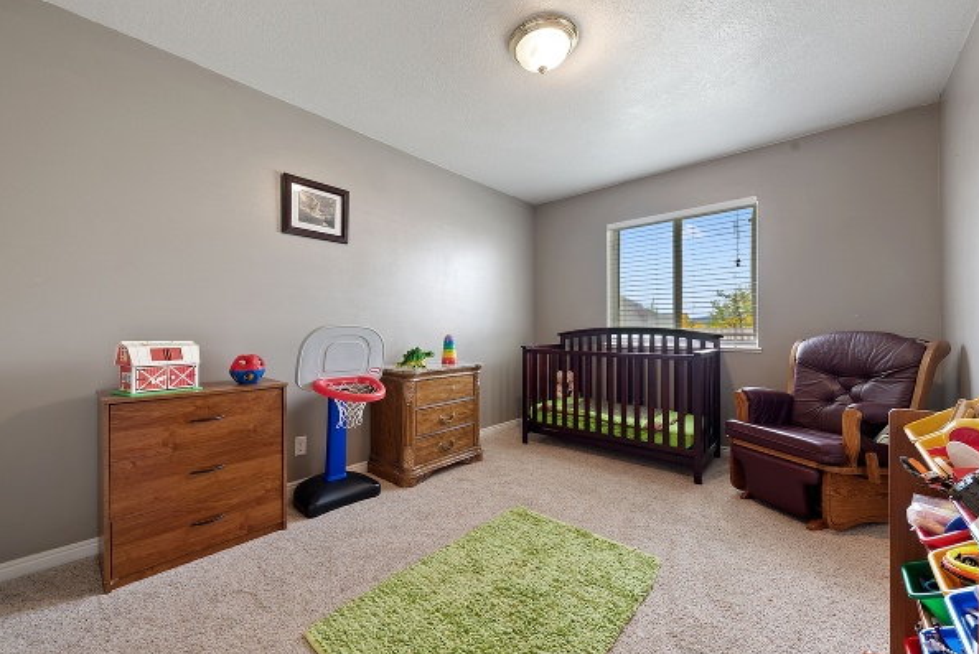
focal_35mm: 14
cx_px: 460
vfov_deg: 81.3
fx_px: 381
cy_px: 337
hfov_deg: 104.1
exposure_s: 2.5
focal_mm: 13
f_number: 8
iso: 100
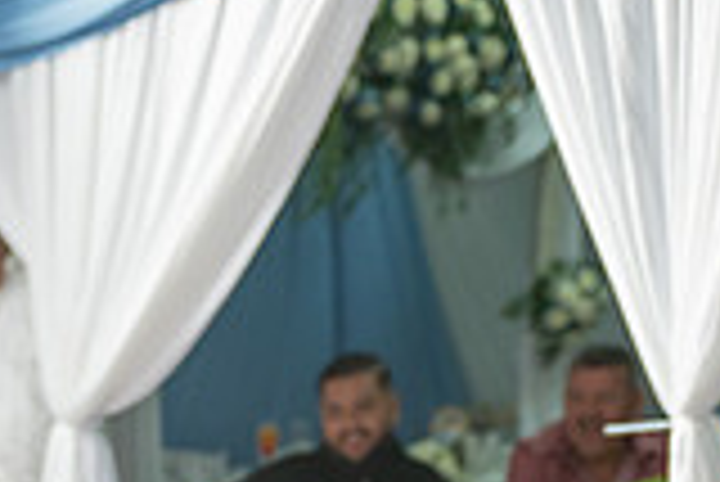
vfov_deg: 14.1
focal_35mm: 87
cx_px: 148
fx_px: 1742
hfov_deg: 23.0
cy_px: 840
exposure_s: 1/125
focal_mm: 24
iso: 250
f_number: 2.8
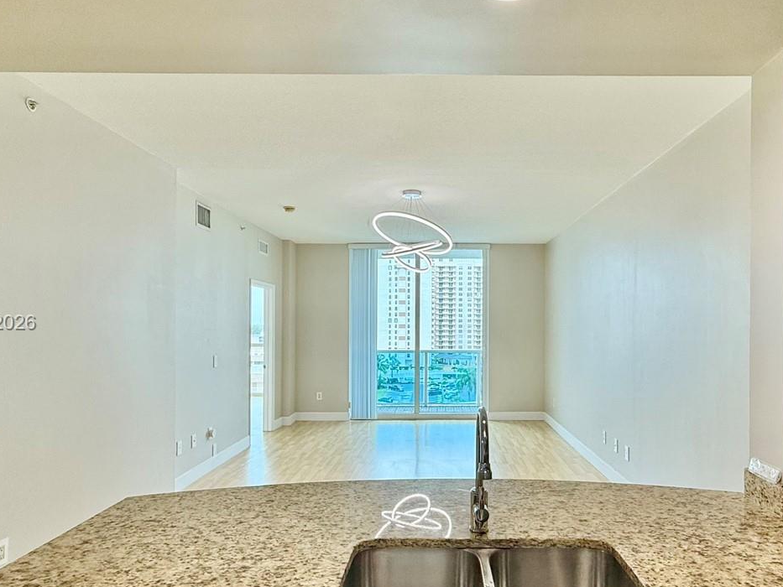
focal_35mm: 24
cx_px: 446
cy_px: 324
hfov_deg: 71.2
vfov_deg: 56.7
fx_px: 543
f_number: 2.2
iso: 64
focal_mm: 2.22
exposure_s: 1/153
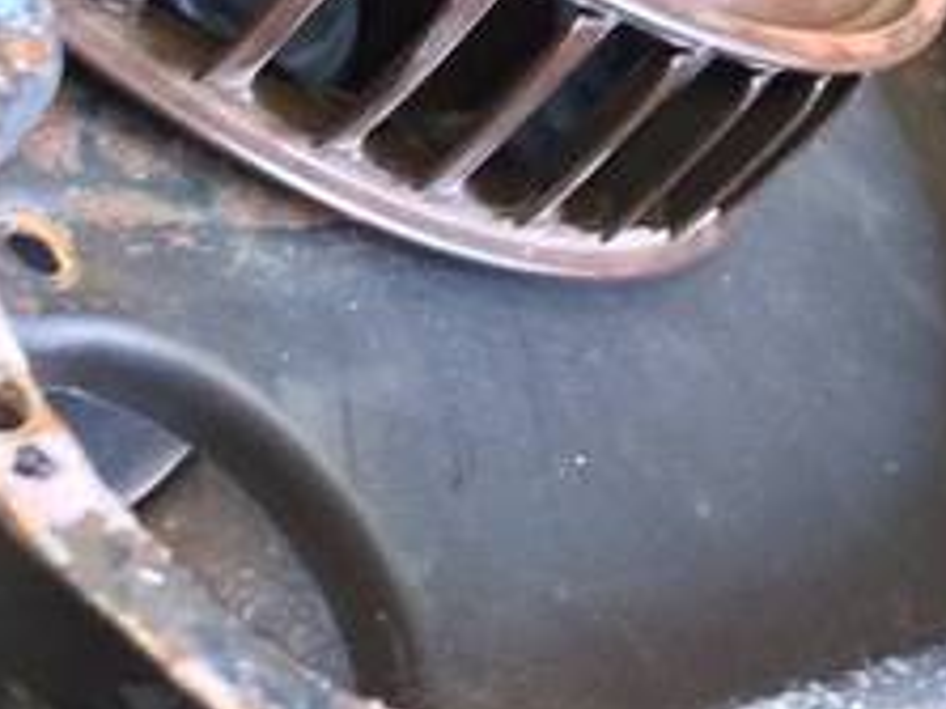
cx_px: 242
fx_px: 2977
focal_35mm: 109
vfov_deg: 13.1
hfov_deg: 18.0
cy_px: -229
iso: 320
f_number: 2.2
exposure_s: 1/30
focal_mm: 4.12
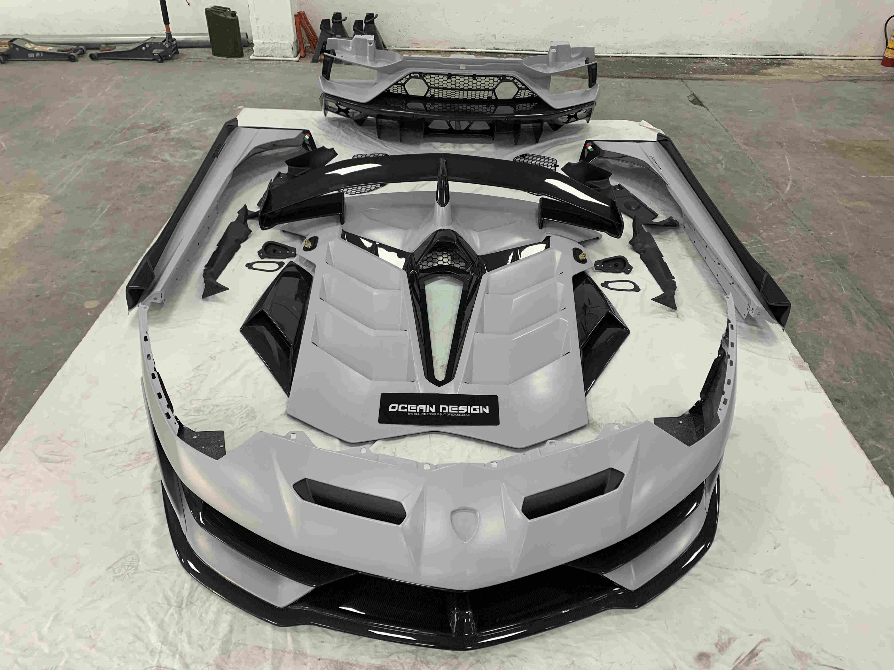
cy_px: 335
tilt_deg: -37.2
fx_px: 671
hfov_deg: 67.3
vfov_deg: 53.1
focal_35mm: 26
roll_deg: -1.1
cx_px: 447
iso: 100
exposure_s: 1/73
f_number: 1.8
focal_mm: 4.25
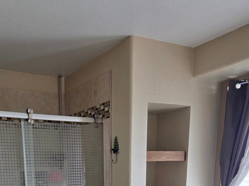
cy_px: 230
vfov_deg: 28.2
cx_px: 87
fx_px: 316
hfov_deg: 42.5
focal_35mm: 44
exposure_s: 1/191
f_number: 1.8
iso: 25
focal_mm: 5.4
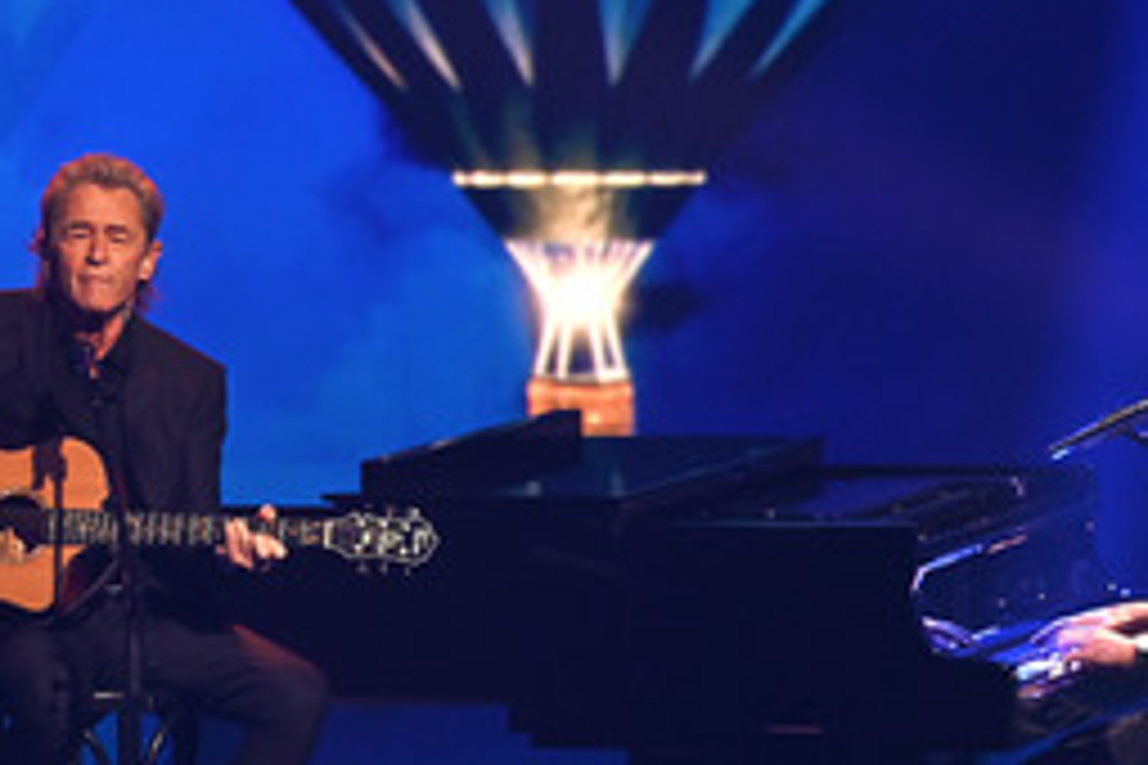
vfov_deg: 3.9
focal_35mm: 353
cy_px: 544
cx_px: 635
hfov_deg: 5.8
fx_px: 11256
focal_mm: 200
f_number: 2.8
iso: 1600
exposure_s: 1/400
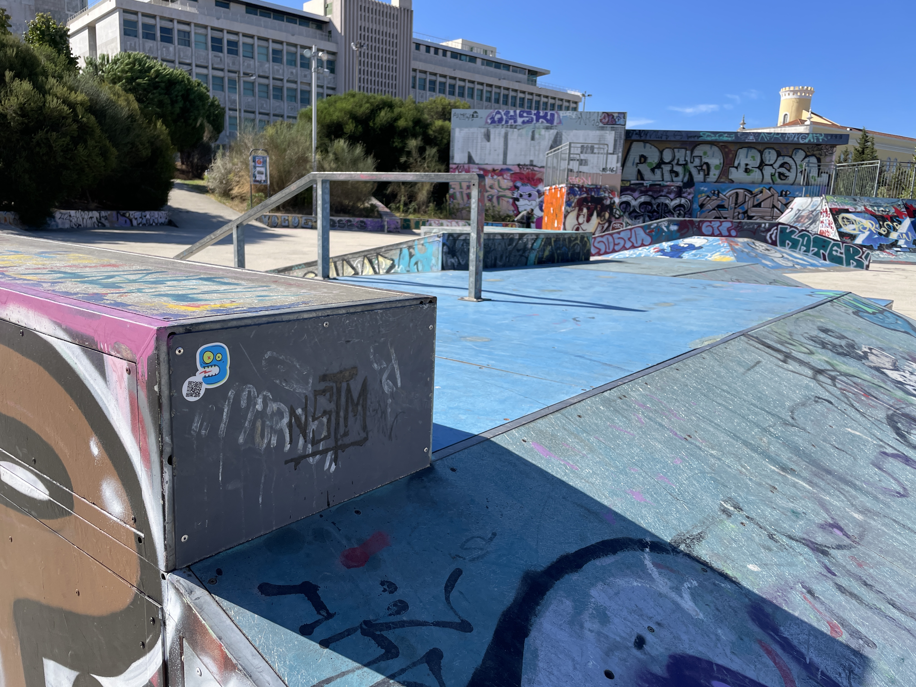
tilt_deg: -10.4
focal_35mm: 26
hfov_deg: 67.3
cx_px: 458
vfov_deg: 53.1
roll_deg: -1.7
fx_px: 688
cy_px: 344
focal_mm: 4.2
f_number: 1.6
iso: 32
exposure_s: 1/3125
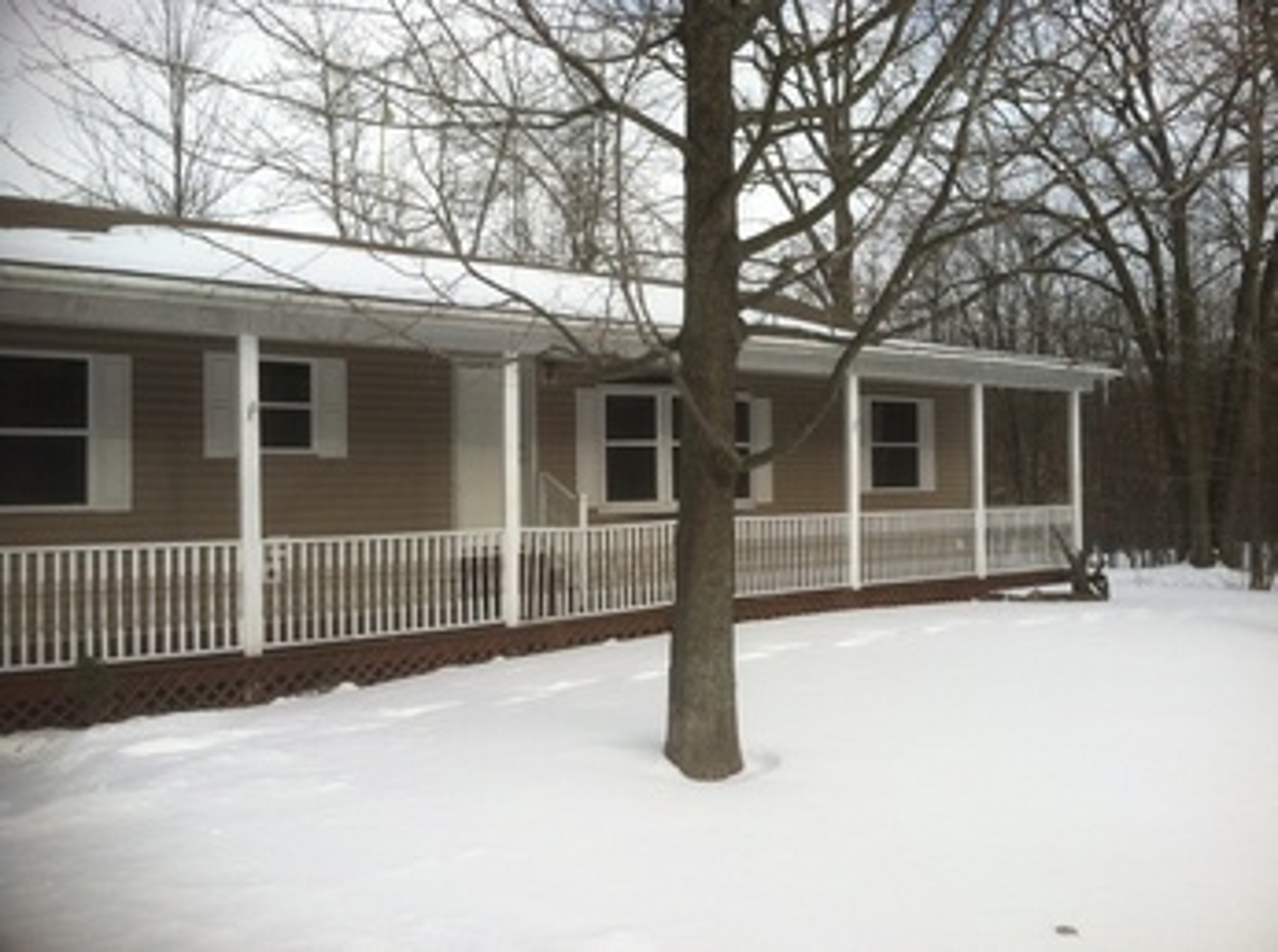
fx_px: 1289
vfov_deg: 40.6
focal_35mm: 35
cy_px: 476
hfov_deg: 52.7
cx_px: 639
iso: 80
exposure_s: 1/968
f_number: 2.8
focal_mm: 3.85
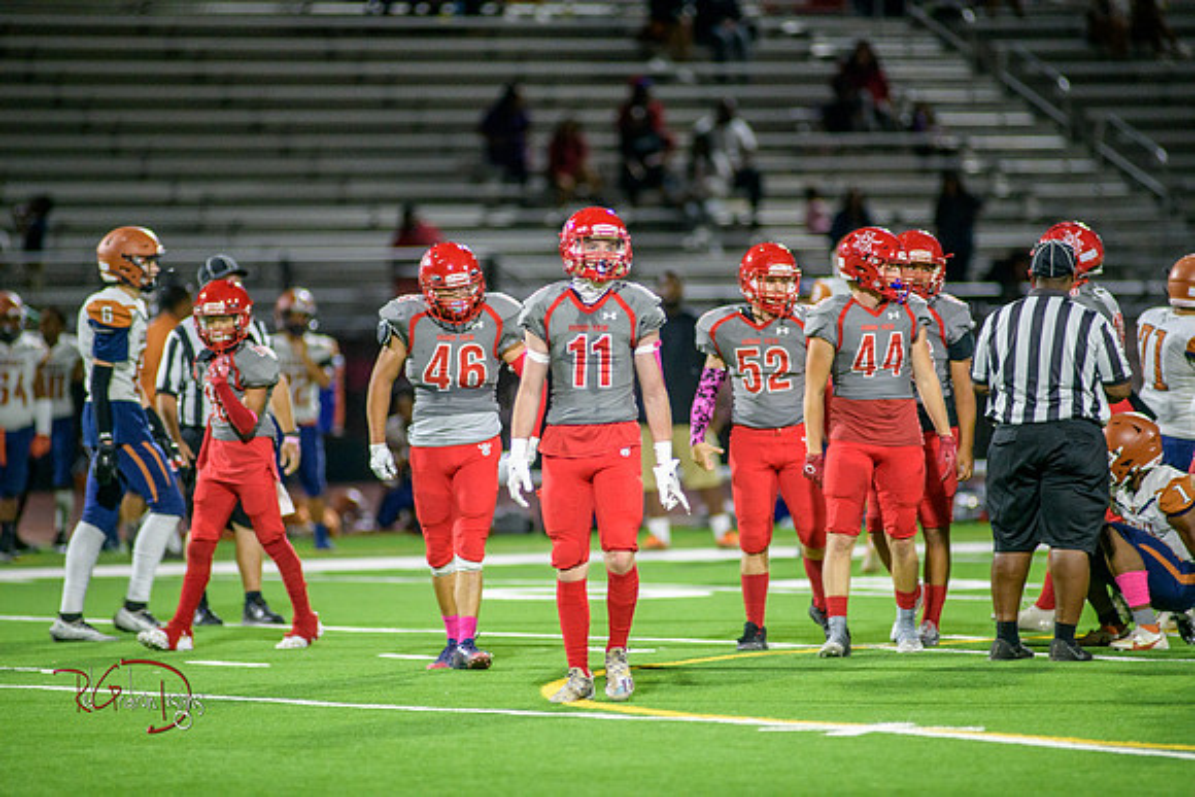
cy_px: 398
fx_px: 9960
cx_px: 598
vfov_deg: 4.6
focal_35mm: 300
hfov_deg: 6.9
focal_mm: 300
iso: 2000
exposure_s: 1/500
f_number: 2.8
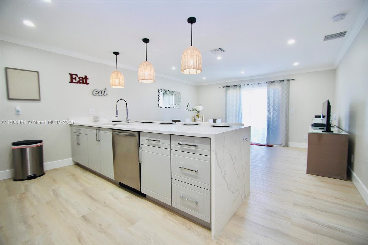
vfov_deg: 77.3
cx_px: 184
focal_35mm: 15
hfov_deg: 100.4
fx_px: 153
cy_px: 122
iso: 250
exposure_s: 1/60
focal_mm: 10
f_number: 4
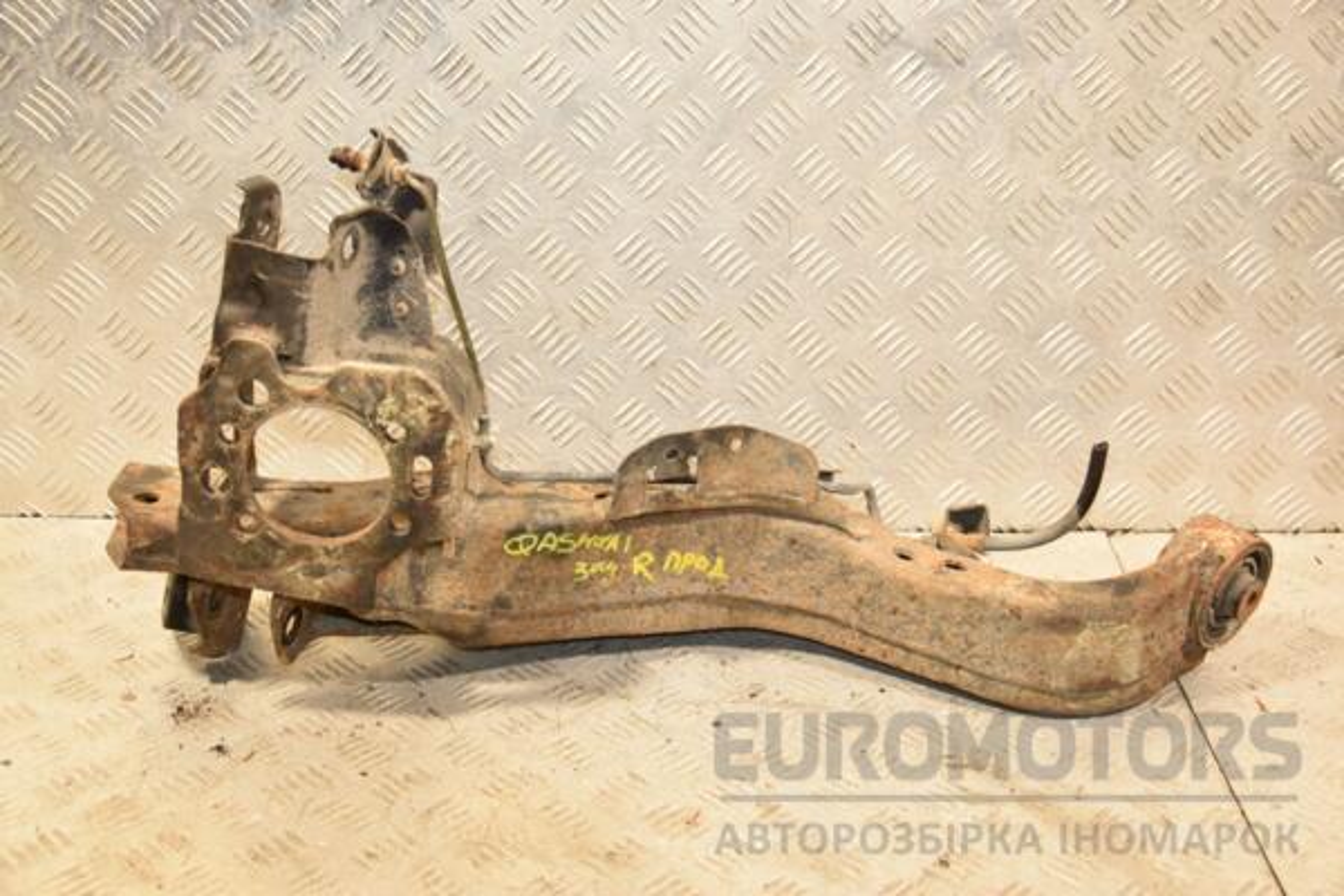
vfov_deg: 29.9
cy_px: 448
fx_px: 1680
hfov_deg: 43.6
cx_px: 672
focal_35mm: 45
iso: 800
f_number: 5
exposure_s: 1/200
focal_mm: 30
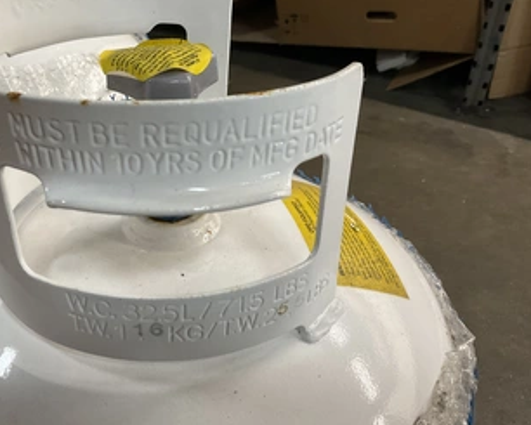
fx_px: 582
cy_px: 199
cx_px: 205
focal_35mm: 37
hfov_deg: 48.7
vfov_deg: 40.1
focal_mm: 3
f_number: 1.8
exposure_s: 1/60
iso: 100
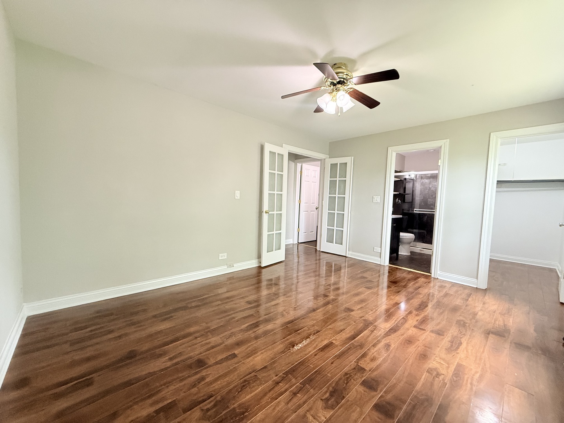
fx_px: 228
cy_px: 212
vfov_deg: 85.7
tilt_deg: -2.6
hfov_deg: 102.1
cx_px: 282
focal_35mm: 14
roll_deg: -2.2
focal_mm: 2.22
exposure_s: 1/60
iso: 500
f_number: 2.2
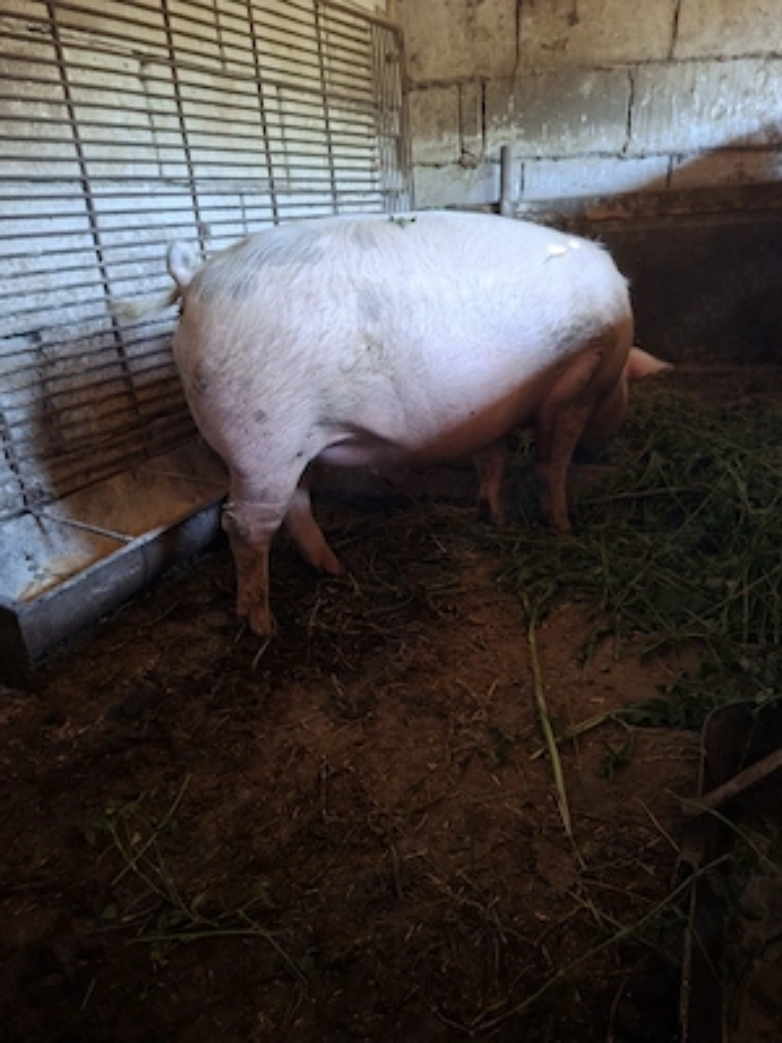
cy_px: 522
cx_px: 391
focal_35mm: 23
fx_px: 693
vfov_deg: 73.9
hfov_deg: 58.9
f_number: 1.8
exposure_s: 1/33
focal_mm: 5.54
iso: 320
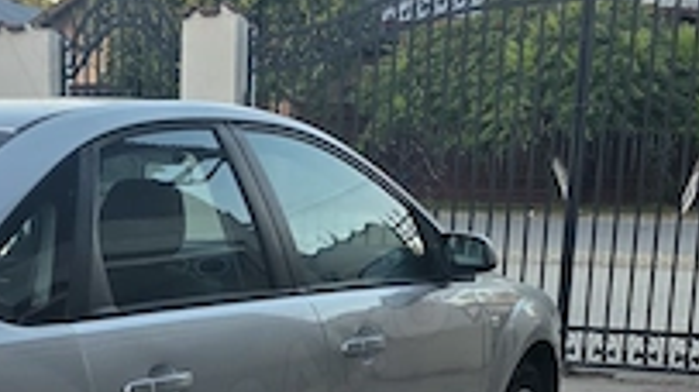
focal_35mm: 74
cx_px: -14
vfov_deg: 15.7
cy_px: 478
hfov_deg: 26.9
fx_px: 1371
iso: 40
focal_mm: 6.3
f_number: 1.7
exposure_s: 1/180
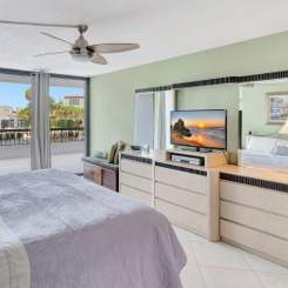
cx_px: 102
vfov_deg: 62.6
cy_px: 120
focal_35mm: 25
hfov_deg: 61.8
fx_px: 235
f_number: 8
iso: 1100
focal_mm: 10
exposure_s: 1/50
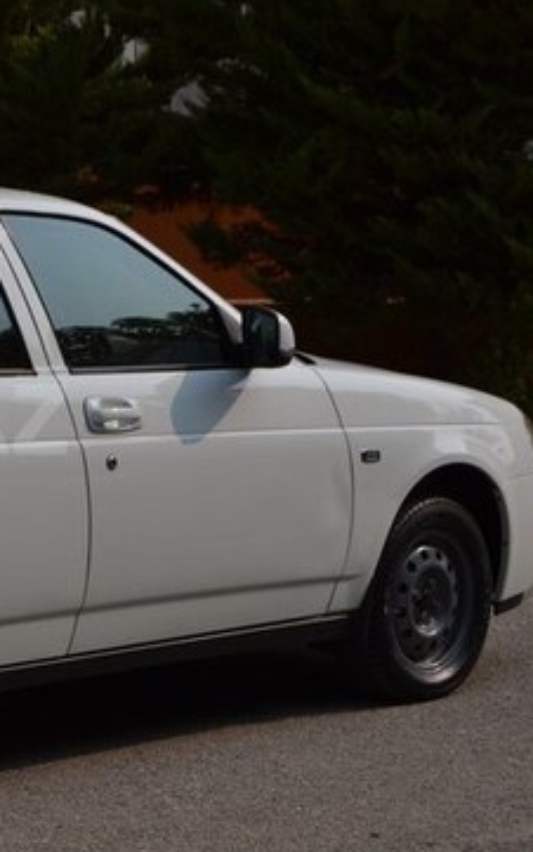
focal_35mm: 134
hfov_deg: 9.6
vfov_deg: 15.6
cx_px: -175
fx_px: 3111
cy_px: 420
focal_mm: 48
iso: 100
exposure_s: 1/400
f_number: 10
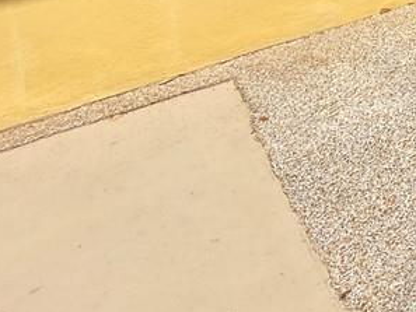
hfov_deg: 18.1
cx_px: 843
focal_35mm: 70
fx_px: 842
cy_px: -410
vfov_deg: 14.7
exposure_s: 1/1563
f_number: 1.9
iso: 32
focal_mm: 2.2
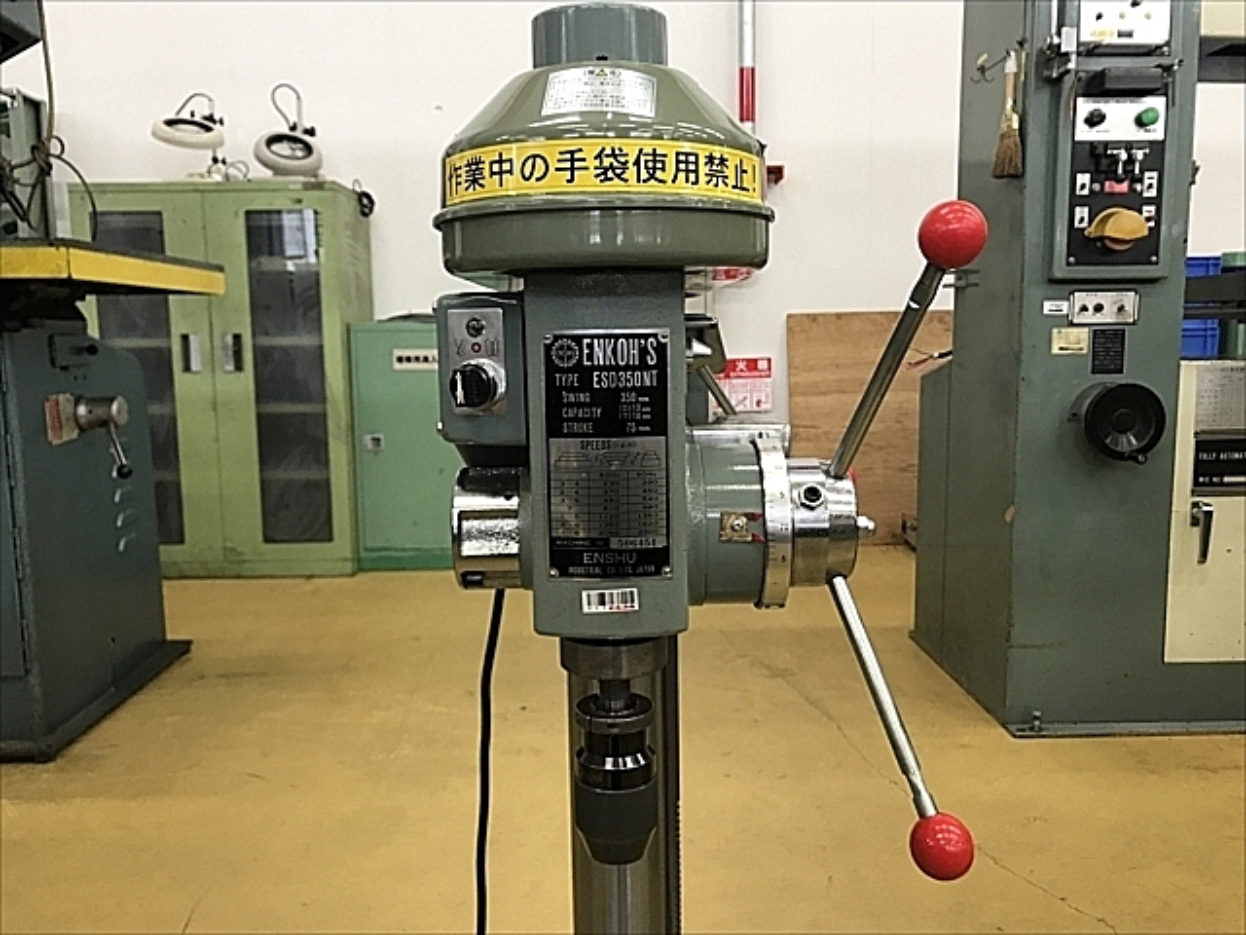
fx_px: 1008
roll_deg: +0.1
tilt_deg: -7.0
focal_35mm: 28
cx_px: 623
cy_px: 468
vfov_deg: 49.7
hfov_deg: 63.4
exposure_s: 1/24
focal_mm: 3.99
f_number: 1.8
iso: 40
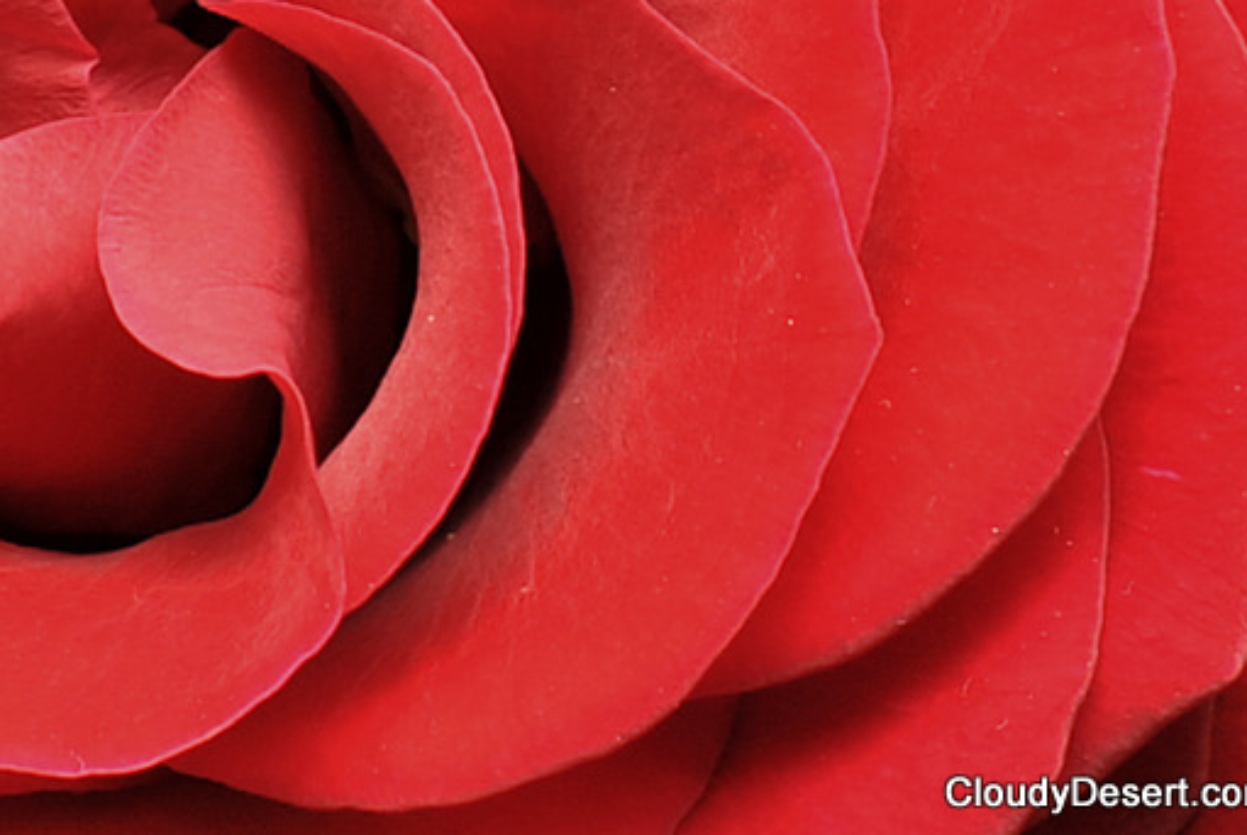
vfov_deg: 15.4
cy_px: 125
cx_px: 232
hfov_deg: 22.7
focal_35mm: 88
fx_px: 3052
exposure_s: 1/60
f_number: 8
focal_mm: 50
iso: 200
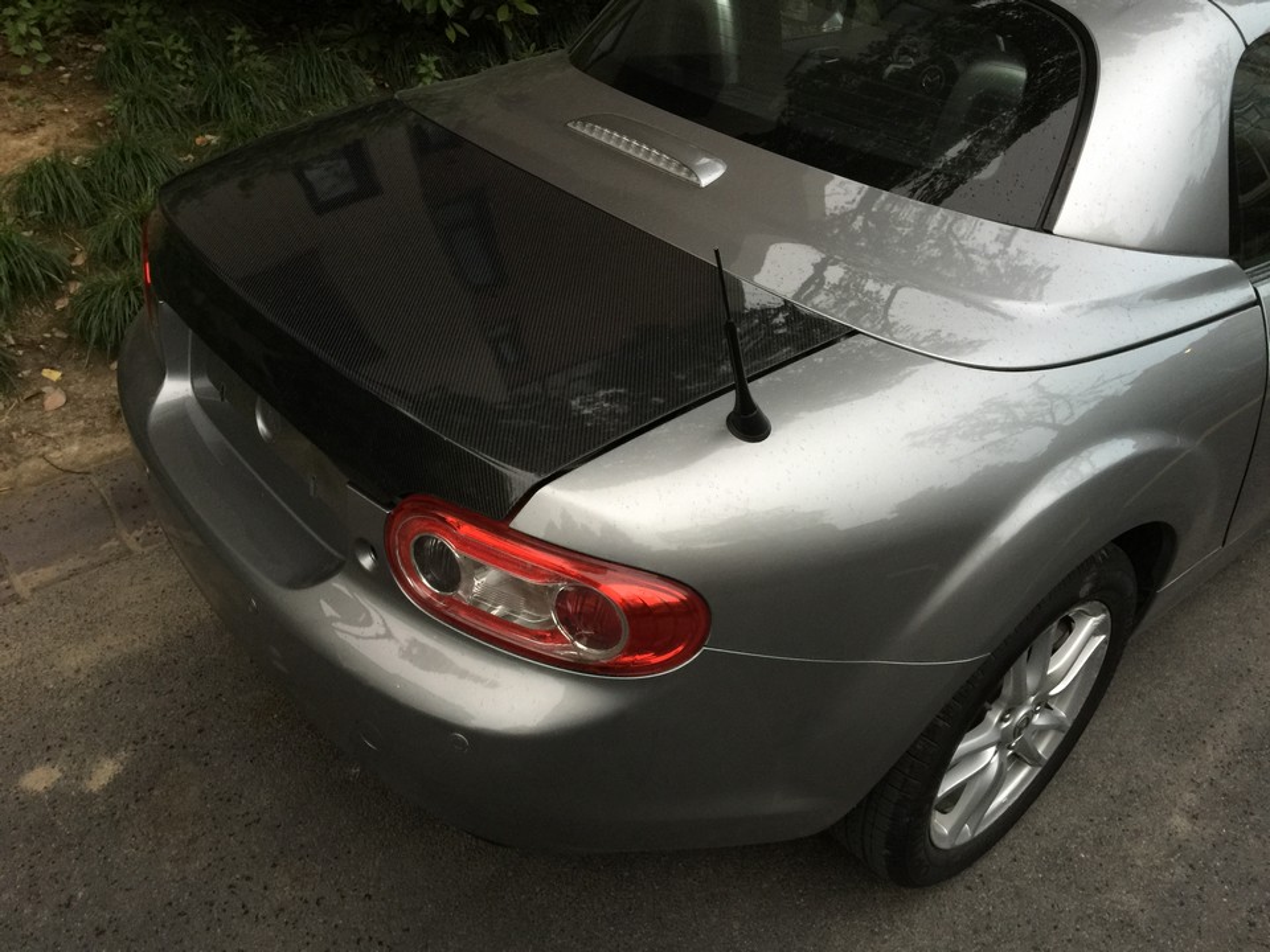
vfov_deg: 48.2
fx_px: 1064
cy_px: 476
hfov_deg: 61.7
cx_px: 635
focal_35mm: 29
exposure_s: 1/4
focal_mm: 4.15
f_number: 2.2
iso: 64
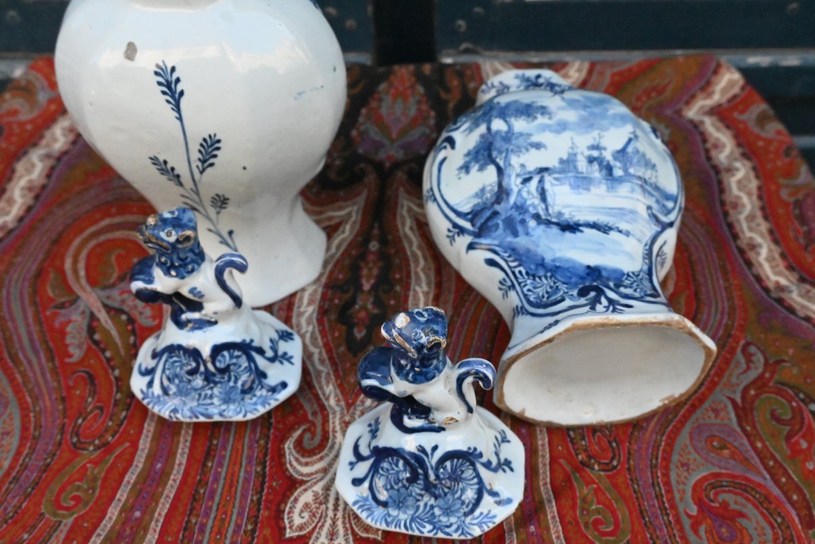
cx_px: 408
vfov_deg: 34.8
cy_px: 272
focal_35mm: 38
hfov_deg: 50.4
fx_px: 866
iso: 9000
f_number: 6.3
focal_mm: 25.5
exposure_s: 1/4000
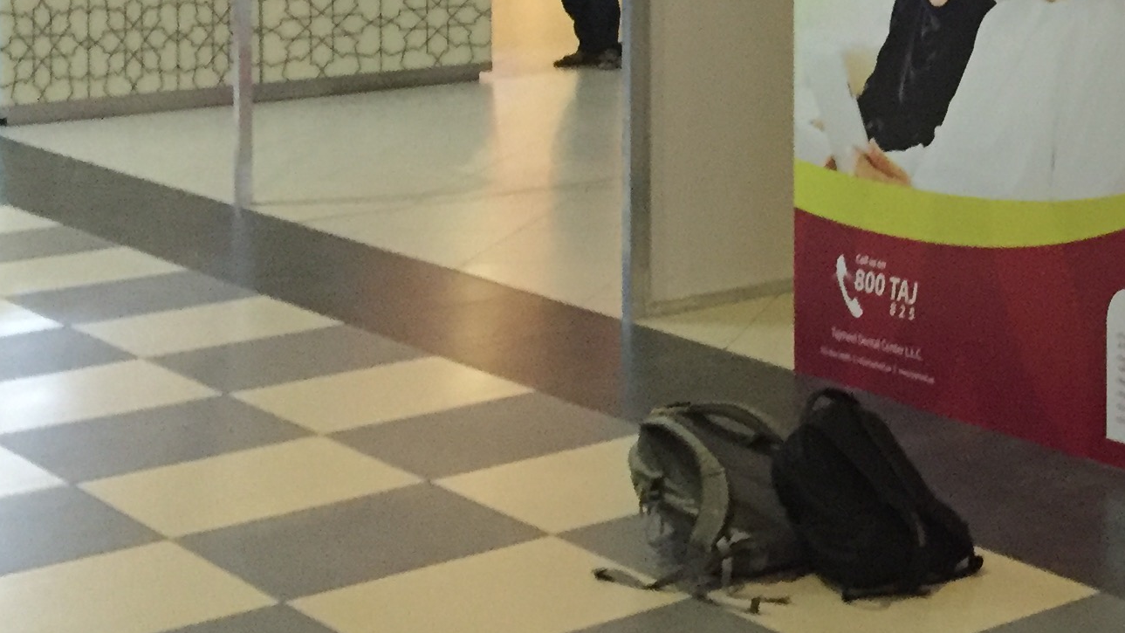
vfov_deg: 14.5
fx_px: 2386
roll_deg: +0.3
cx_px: 1340
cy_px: -175
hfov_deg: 24.2
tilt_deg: -1.0
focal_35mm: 80
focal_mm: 4.15
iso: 500
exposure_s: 1/17
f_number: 2.2
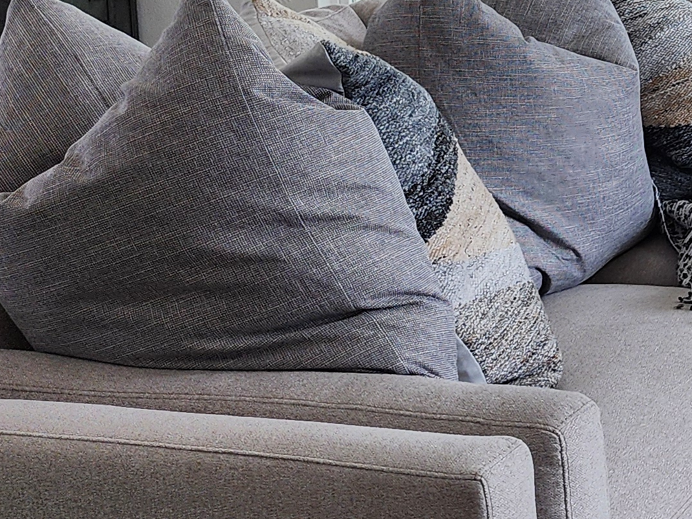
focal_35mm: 86
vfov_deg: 16.9
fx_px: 1719
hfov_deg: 19.7
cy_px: 30
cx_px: 1044
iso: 80
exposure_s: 1/180
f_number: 1.8
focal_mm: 6.4
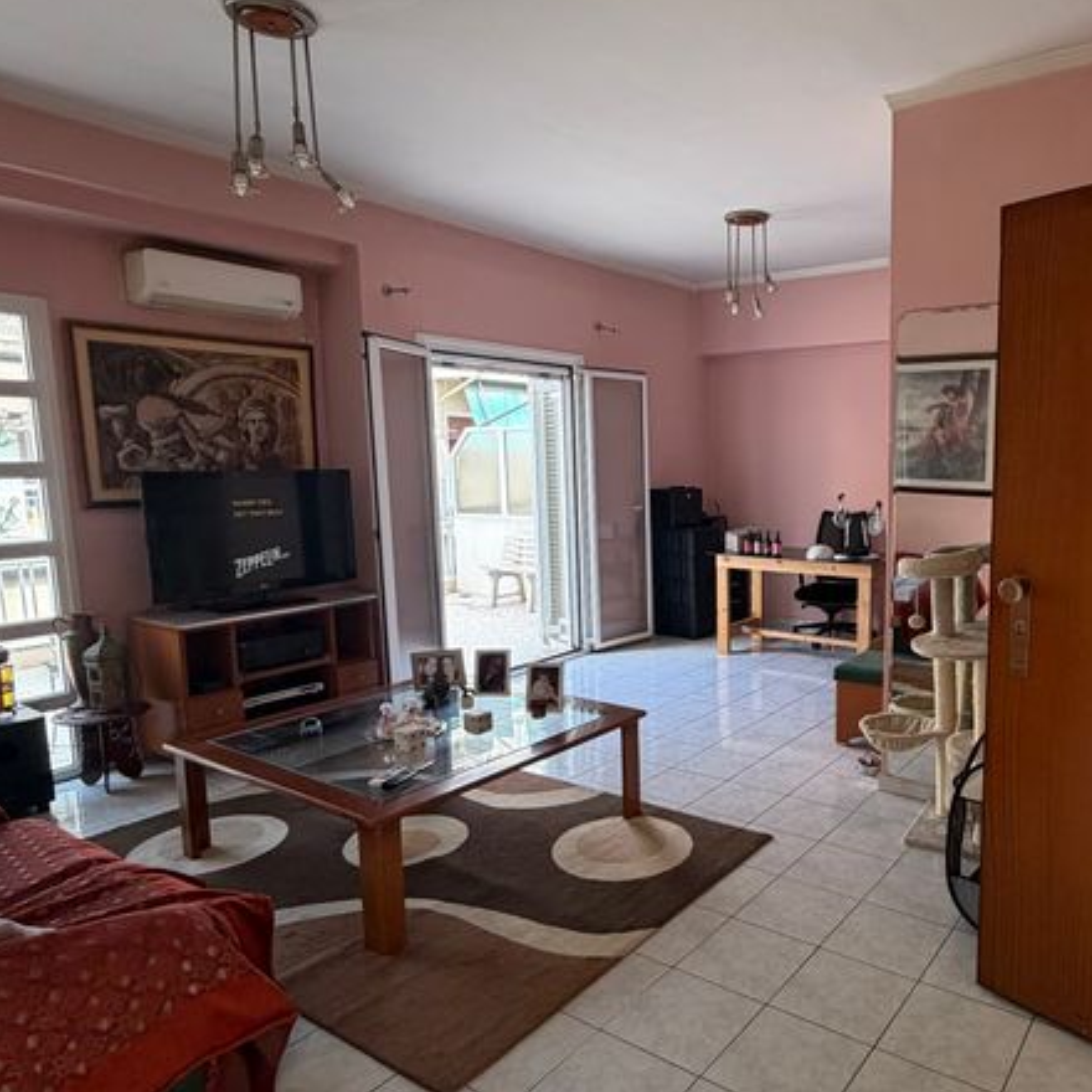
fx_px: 642
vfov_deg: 80.6
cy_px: 578
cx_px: 742
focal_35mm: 18
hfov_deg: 77.7
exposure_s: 1/121
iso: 160
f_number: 2.2
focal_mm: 2.22
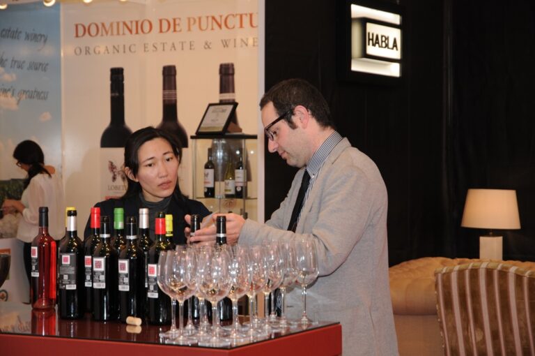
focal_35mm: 87
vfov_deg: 15.7
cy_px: 178
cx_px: 268
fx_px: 1291
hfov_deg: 23.4
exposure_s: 1/80
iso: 640
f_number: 5.3
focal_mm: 58
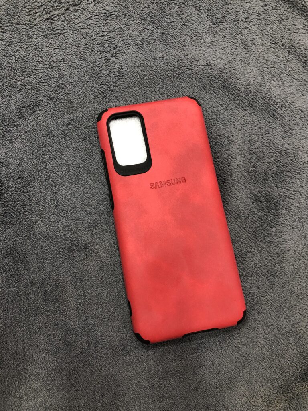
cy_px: 206
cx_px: 154
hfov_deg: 49.7
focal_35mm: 28
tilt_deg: -80.6
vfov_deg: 63.4
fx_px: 332
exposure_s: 1/33
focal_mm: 4
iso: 40
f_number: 1.8
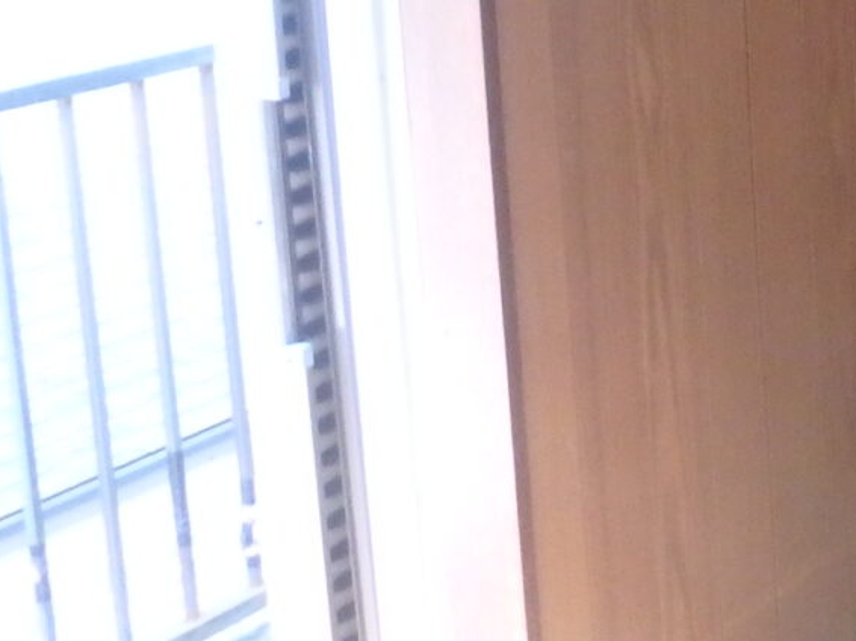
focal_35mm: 95
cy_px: 145
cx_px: 1738
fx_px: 2348
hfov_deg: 15.9
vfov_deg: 15.5
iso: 400
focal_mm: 3.7
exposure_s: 1/30
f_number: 3.5
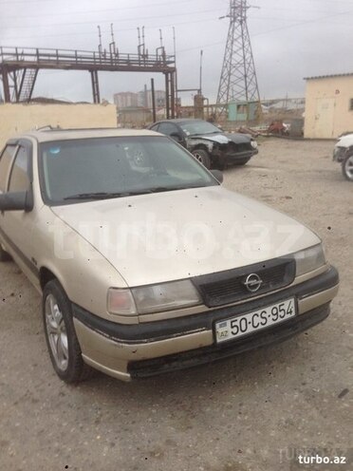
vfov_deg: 55.4
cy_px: 236
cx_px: 176
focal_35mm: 33
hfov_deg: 42.9
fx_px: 449
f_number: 2.4
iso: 50
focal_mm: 4.12
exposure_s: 1/24
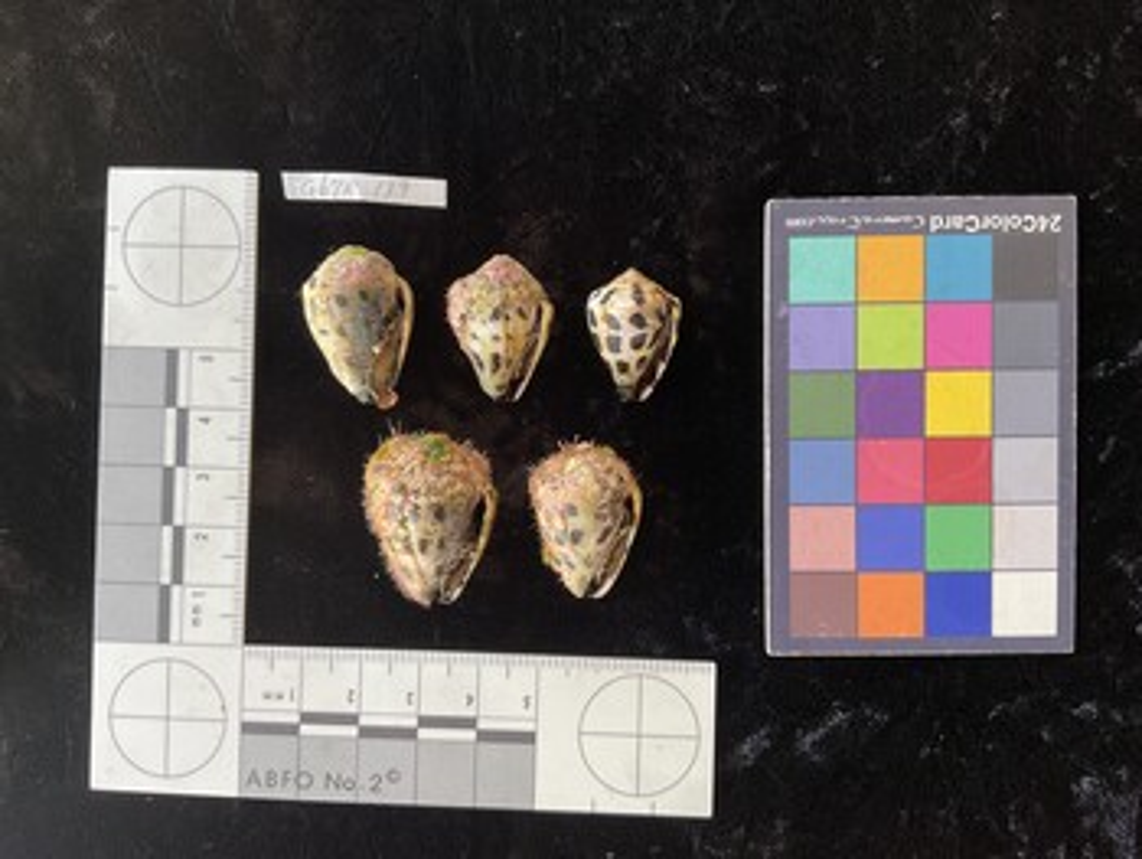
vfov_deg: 48.3
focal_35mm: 29
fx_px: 957
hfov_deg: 61.6
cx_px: 571
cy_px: 430
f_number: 1.8
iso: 50
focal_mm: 3
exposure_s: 1/60
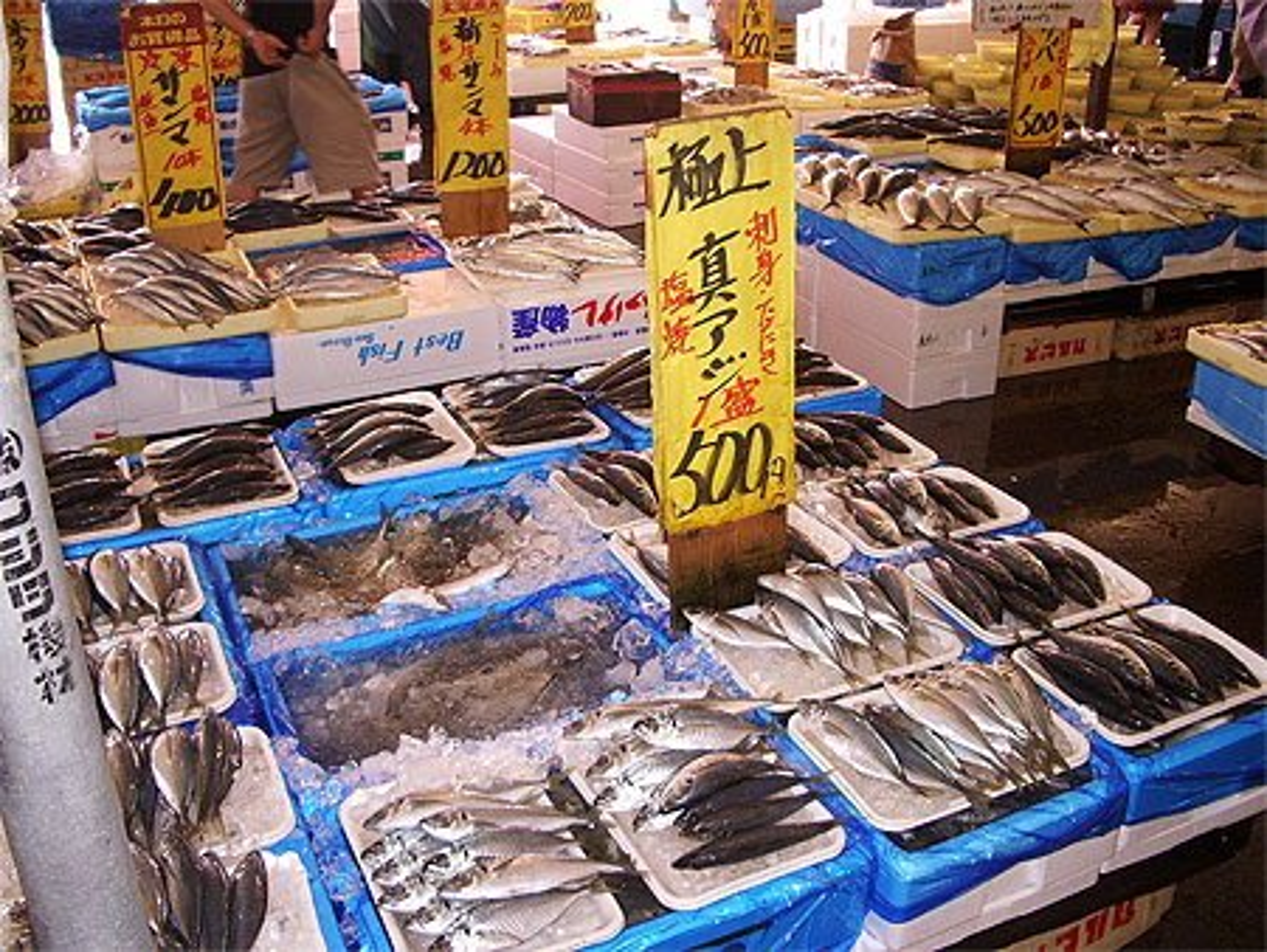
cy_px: 476
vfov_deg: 40.7
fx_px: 1282
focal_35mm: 35
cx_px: 634
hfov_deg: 52.6
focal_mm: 5.8
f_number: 2.6
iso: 50
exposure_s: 1/40
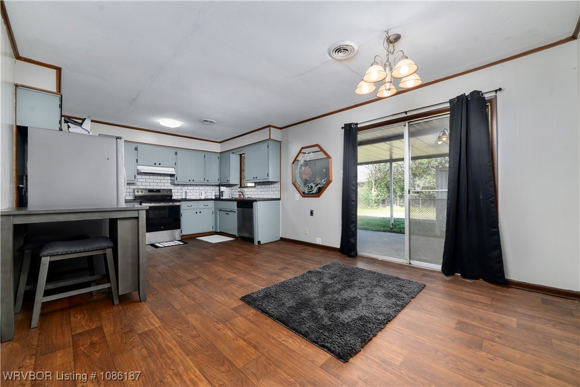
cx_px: 290
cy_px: 194
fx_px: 226
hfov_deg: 104.2
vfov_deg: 81.2
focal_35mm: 14
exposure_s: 1/125
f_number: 7.1
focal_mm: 14
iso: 200
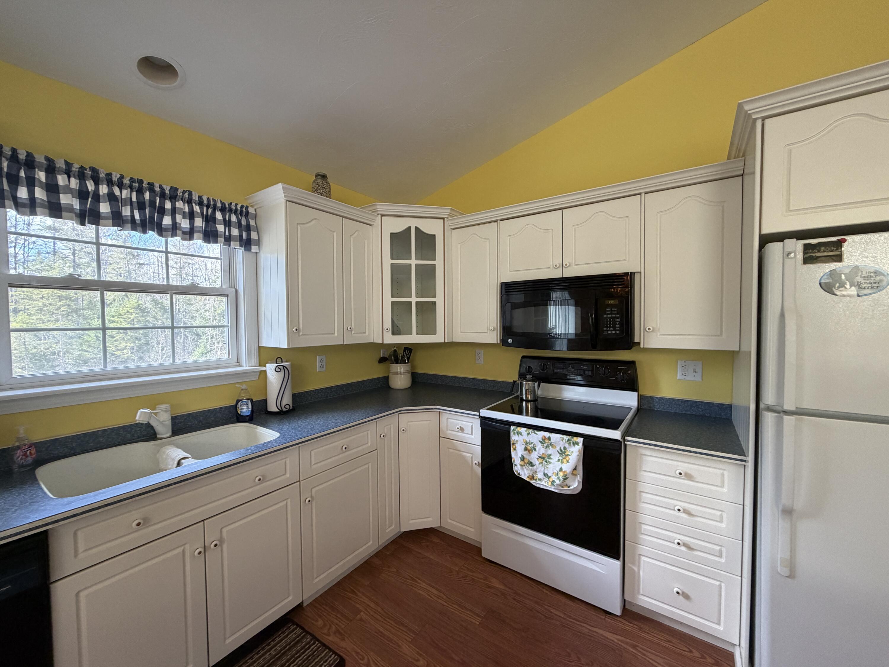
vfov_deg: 85.7
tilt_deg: -2.2
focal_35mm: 14
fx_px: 360
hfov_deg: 102.1
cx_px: 444
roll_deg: +0.8
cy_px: 334
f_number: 2.2
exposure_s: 1/120
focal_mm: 2.22
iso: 250
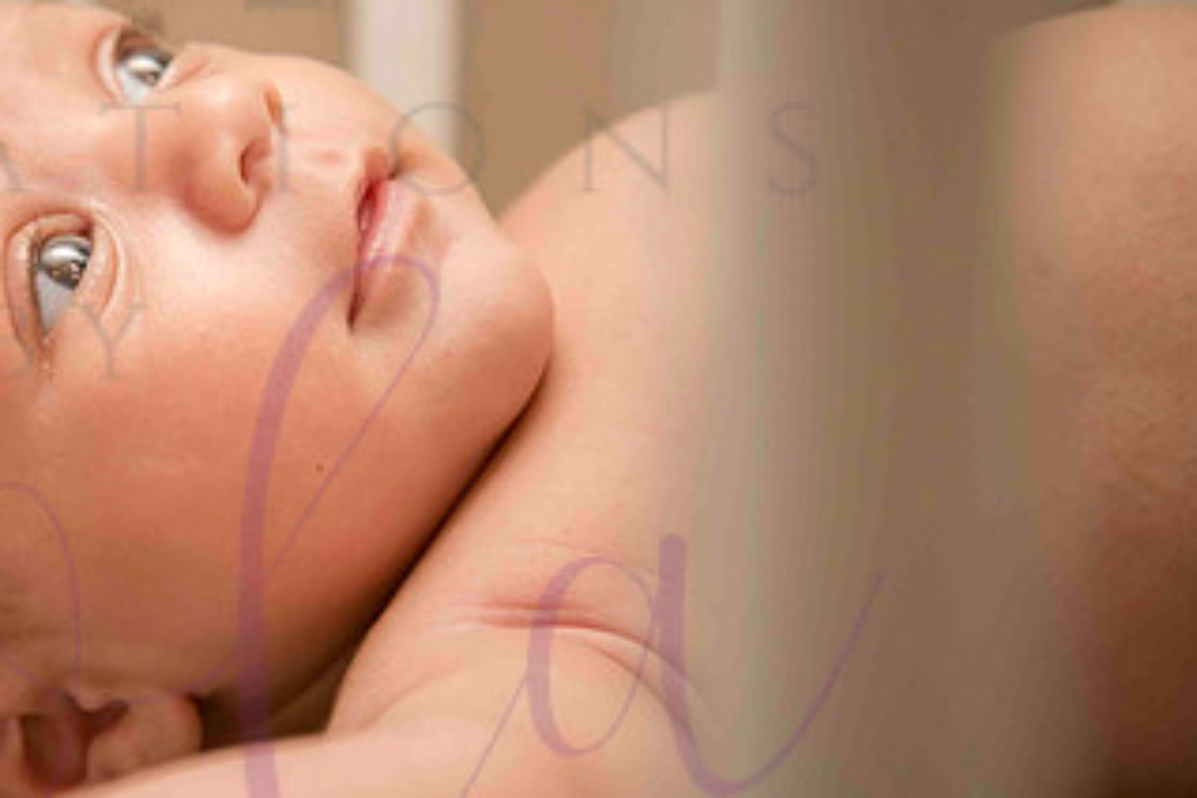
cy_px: 333
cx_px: 132
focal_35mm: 146
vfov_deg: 9.4
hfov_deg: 13.9
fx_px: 4854
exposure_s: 1/250
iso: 800
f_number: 4.5
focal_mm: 80
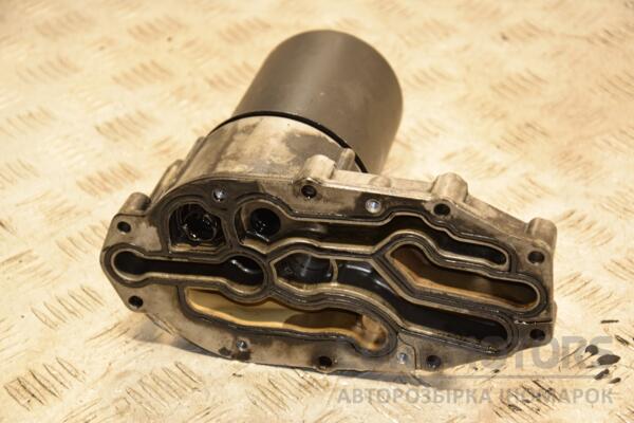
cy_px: 212
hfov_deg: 19.5
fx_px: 1849
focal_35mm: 105
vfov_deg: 13.0
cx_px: 317
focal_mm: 70
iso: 800
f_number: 5.3
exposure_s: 1/80
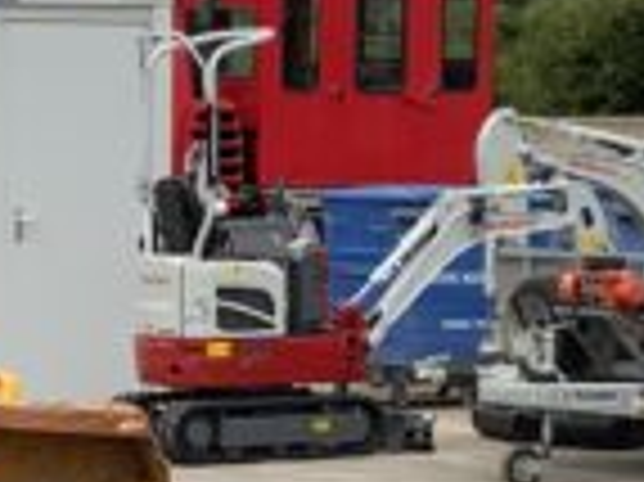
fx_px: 3866
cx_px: 77
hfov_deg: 9.5
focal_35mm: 208
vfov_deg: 7.1
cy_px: 608
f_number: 1.8
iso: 16
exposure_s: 1/2427
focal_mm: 3
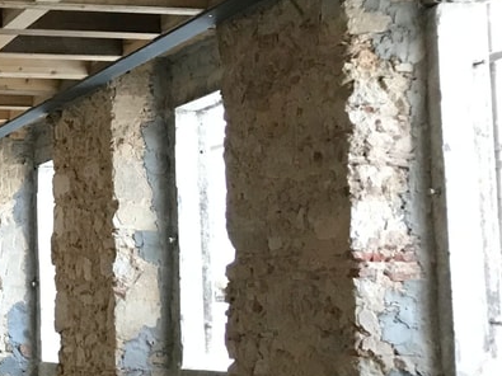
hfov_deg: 20.8
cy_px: 221
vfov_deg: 17.3
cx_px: -169
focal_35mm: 85
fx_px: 1232
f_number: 1.8
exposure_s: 1/17
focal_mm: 3.99
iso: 80
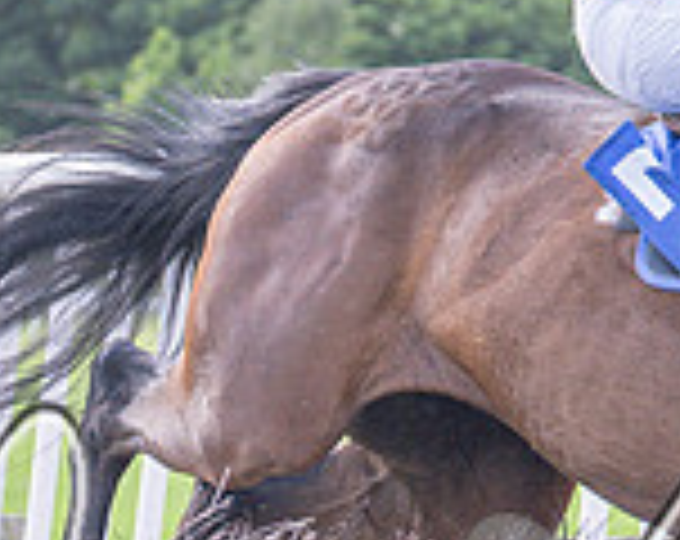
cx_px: 328
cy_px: 751
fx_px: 9695
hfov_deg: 4.0
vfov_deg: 3.2
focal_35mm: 483
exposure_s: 1/1600
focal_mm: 70
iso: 640
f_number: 2.8
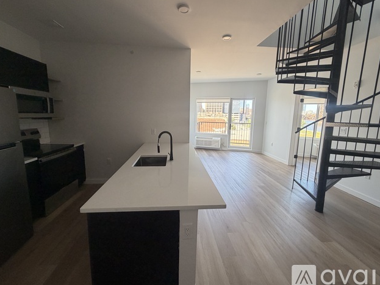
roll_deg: -1.7
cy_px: 137
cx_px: 187
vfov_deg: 81.7
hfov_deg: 98.2
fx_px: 165
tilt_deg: -7.1
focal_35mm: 15
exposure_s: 1/121
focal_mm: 2.22
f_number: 2.2
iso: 160
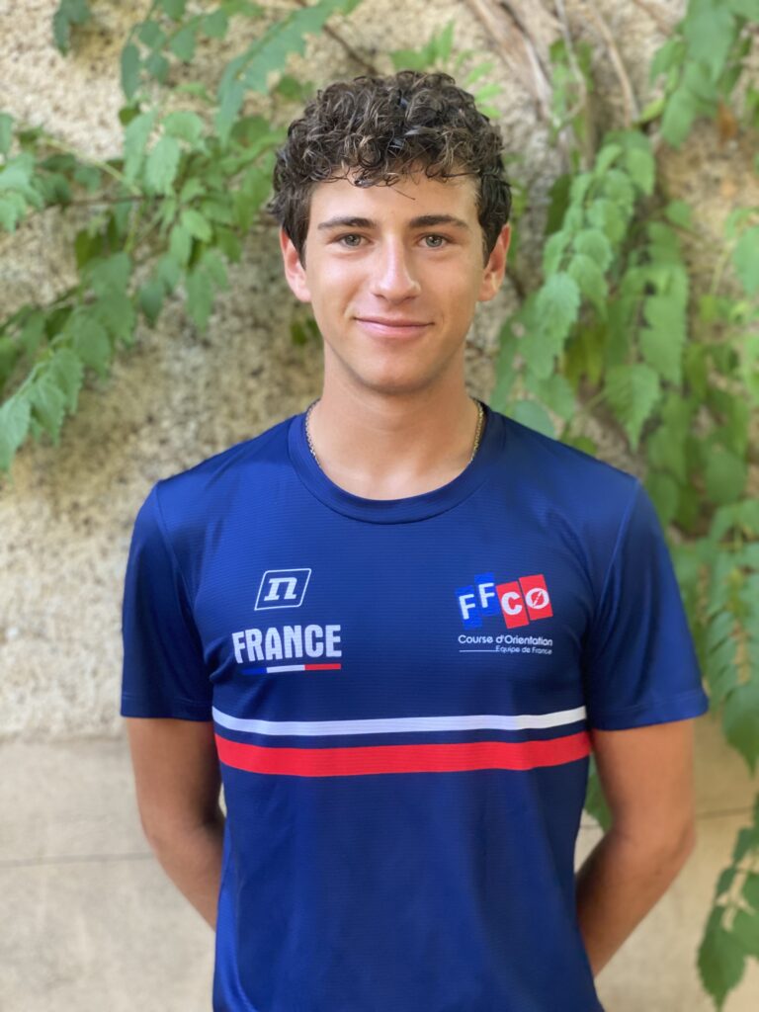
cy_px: 506
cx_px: 380
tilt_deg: +0.8
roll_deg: +2.6
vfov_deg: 36.8
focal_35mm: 52
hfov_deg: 28.0
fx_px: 1520
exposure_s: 1/122
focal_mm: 6
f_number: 2
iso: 125
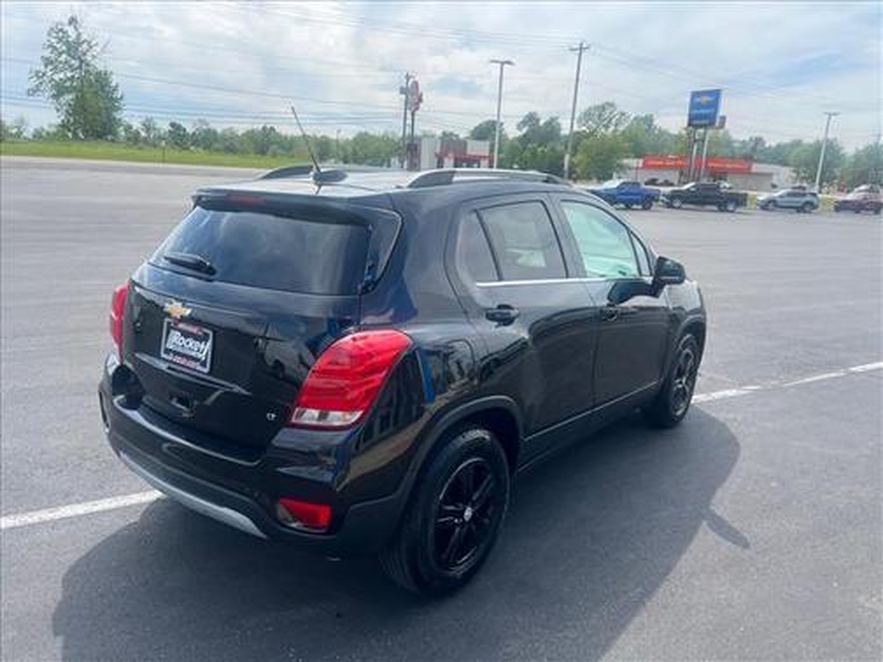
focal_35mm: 26
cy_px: 331
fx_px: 663
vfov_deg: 53.1
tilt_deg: -14.6
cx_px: 442
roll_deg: -4.2
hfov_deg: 67.3
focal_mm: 5.7
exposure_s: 1/2353
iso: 50
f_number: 1.5
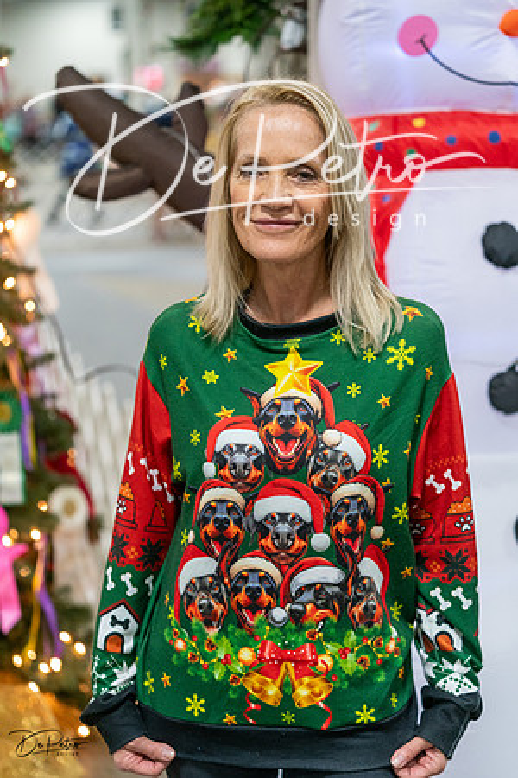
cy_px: 389
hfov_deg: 19.5
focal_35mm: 70
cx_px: 259
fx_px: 1511
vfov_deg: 28.8
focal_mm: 70
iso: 2500
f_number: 2.8
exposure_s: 1/160
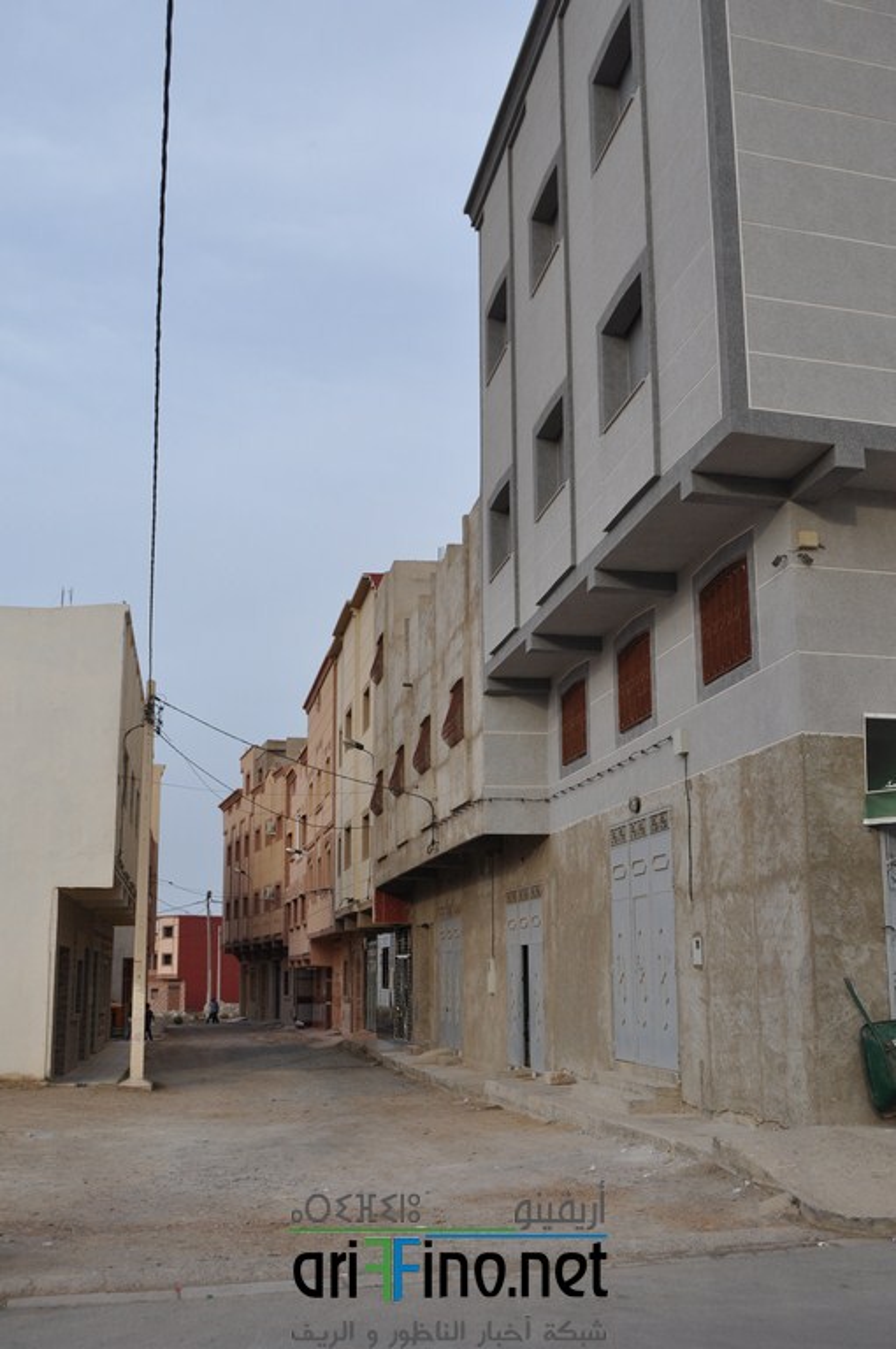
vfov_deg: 49.6
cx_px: 448
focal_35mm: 39
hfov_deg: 34.1
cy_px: 674
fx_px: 1460
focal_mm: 26
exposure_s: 1/200
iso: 200
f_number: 7.1
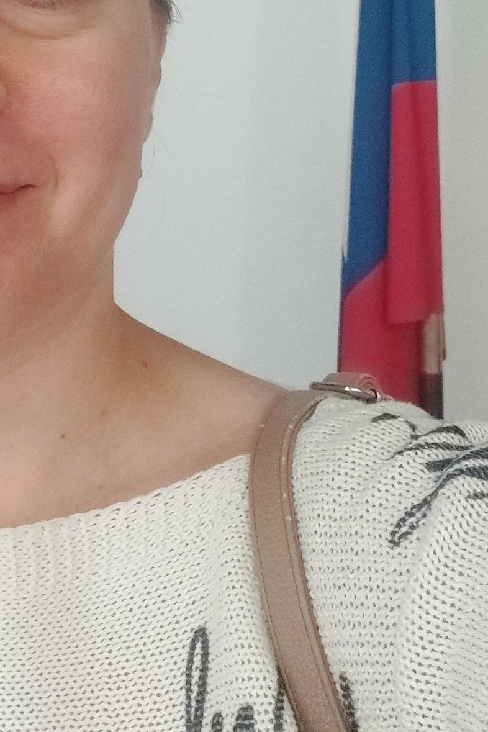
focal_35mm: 72
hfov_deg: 18.0
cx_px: -104
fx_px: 1464
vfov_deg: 26.8
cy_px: 37
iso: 160
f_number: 2.2
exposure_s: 1/50
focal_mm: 3.72
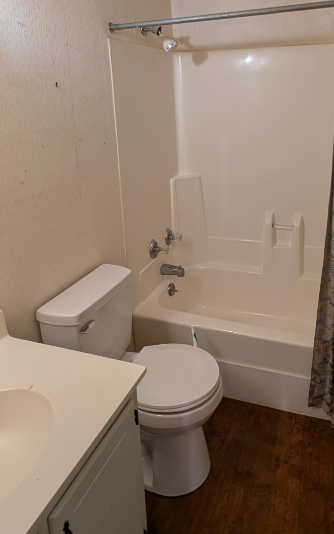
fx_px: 350
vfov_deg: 71.9
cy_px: 165
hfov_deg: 49.9
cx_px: 231
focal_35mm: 24
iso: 89
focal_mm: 2.23
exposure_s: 1/120
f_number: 1.95
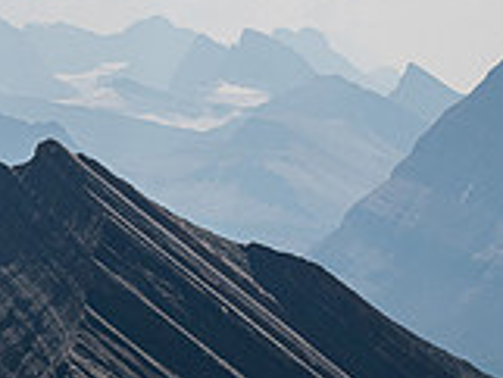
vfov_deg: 6.4
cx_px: -75
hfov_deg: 8.5
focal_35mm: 231
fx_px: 3359
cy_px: 258
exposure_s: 1/320
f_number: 8
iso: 200
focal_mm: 32
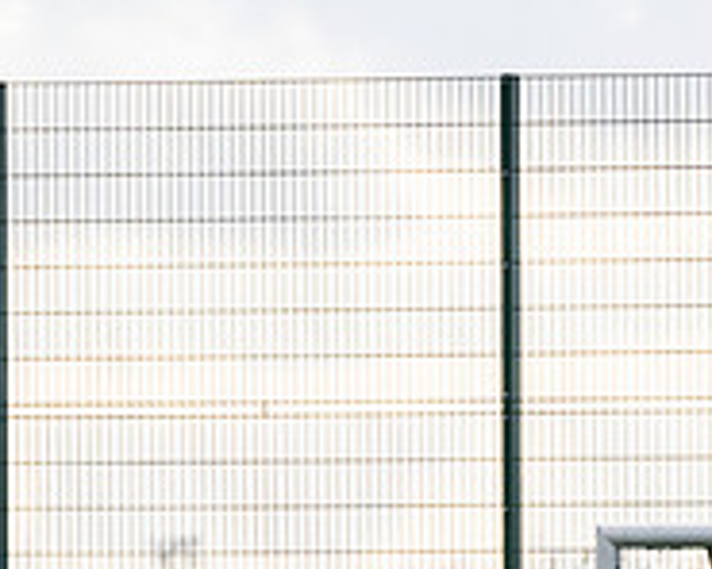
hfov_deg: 1.7
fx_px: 23770
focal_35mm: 1128
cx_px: 623
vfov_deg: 1.4
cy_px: 801
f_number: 4
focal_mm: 300
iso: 400
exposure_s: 1/4000
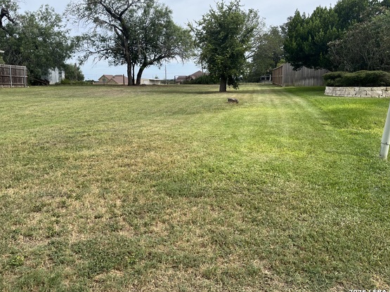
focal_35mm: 30
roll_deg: -1.8
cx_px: 180
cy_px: 128
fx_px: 338
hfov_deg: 59.9
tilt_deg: -5.6
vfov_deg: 46.7
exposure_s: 1/2463
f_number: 1.6
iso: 50
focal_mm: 5.1
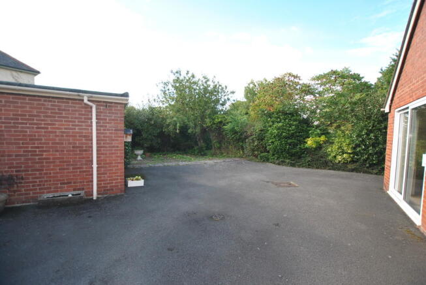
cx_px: 213
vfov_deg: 77.5
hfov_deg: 100.3
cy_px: 142
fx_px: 178
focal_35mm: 15
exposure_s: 1/200
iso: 100
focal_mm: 10
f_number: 3.5
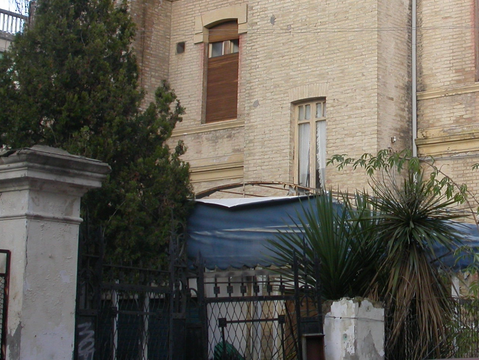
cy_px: 96
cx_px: 414
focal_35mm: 79
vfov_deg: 18.6
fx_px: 1093
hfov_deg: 24.1
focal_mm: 9.1
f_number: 5.5
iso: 100
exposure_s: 1/122
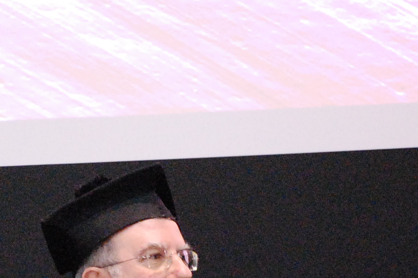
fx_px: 4119
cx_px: -32
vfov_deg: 3.9
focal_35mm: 355
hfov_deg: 5.8
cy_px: 357
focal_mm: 82
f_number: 4.5
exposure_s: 1/40
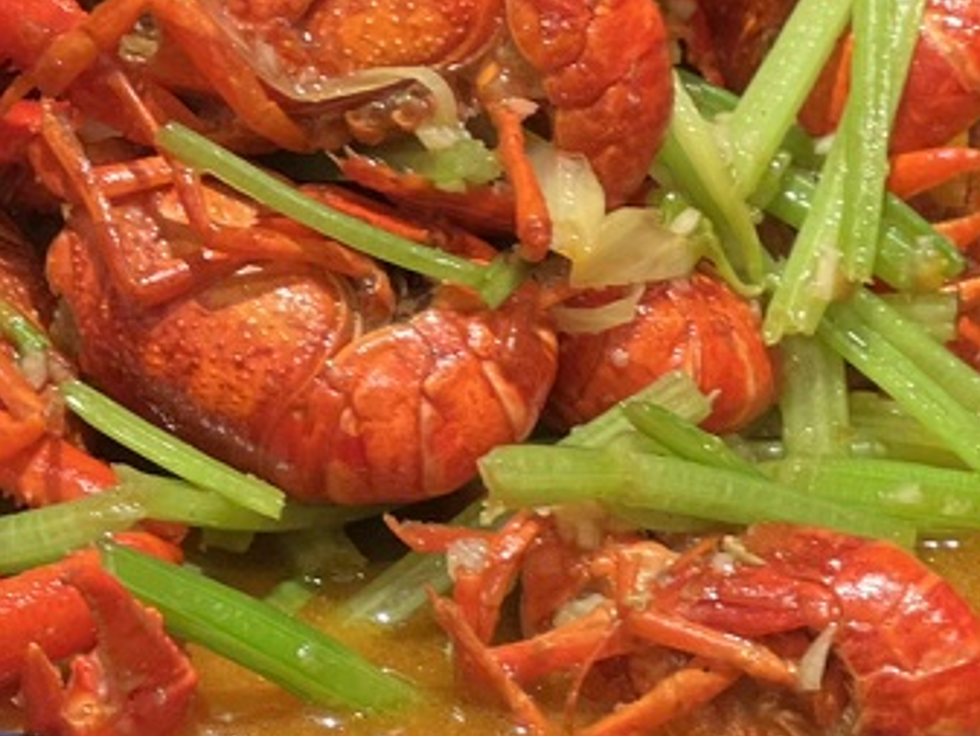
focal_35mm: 234
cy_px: 70
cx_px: 230
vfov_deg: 6.3
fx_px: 6627
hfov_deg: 8.4
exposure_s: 1/33
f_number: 2.8
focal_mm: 9
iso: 250
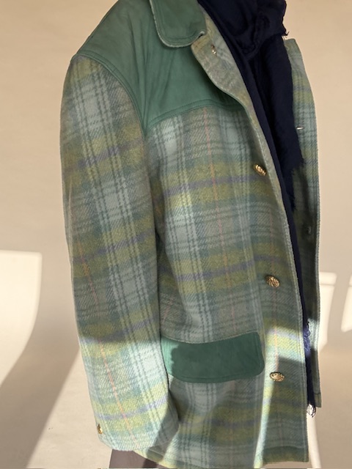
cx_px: 176
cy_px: 234
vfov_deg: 60.0
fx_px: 407
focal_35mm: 30
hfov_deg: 46.8
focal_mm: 2.69
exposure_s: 1/342
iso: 32
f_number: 1.9
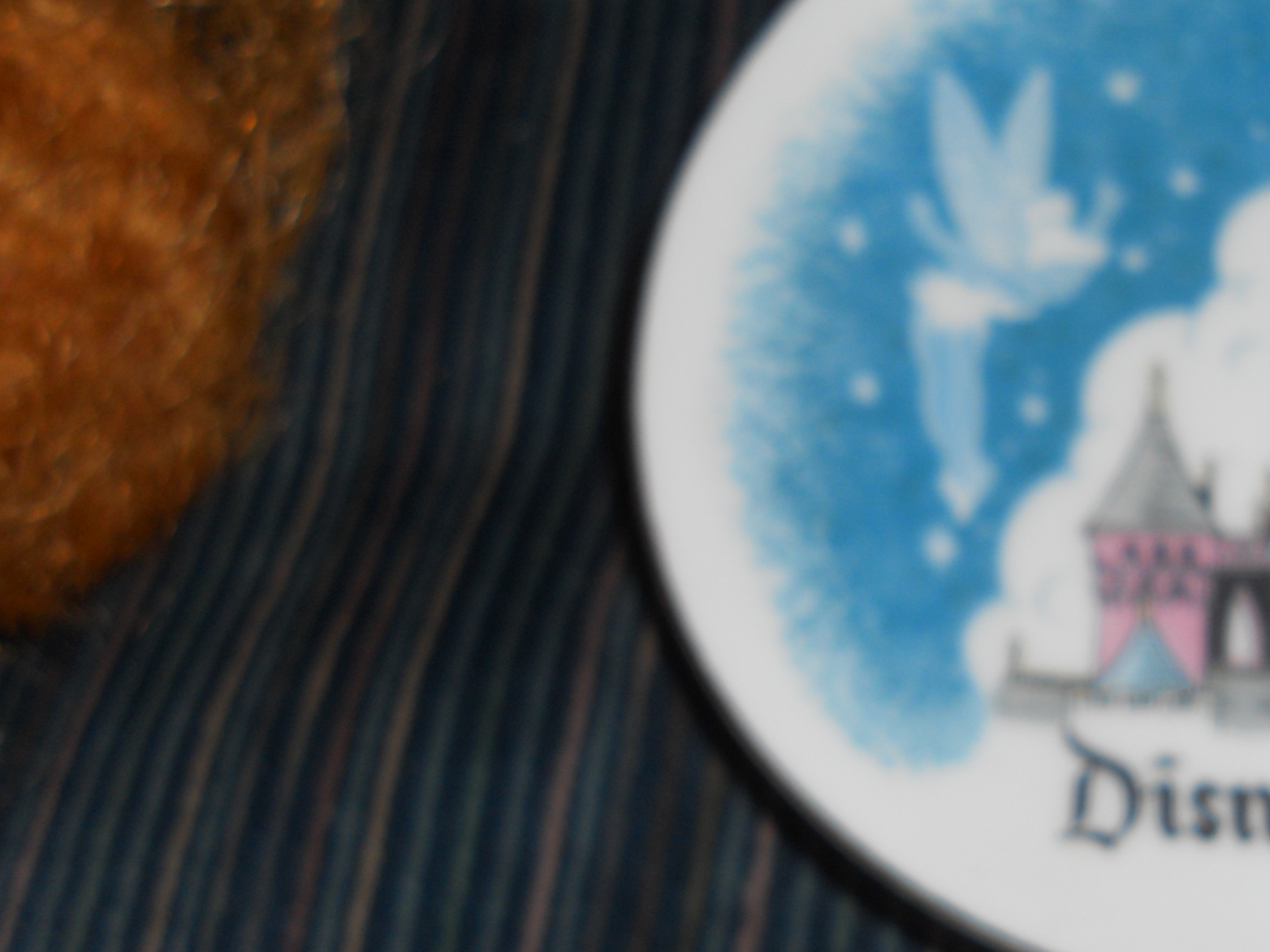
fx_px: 2091
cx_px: 900
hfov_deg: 33.3
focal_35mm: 57
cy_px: 579
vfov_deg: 25.6
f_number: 8.8
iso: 80
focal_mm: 5.8
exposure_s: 1/25
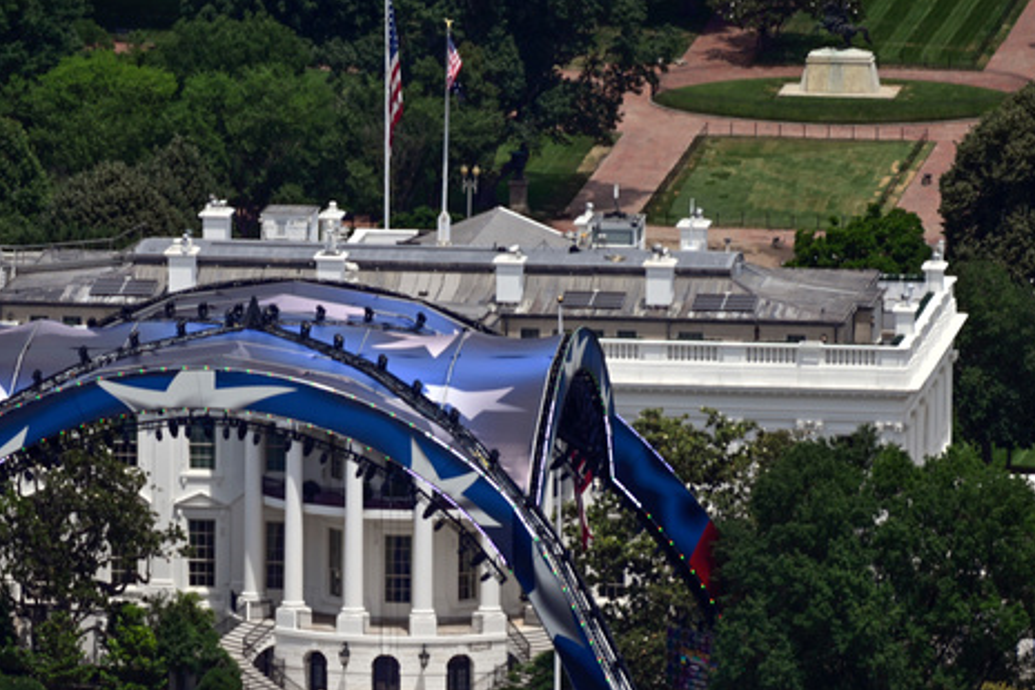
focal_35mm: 616
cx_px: 372
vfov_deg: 2.2
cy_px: 632
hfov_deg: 3.3
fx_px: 17709
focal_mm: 280
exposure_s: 1/1600
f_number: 4
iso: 100
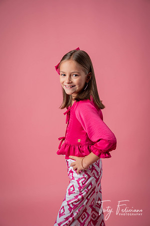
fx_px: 325
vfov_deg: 38.2
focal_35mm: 52
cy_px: 113
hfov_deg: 26.0
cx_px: 75
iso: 64
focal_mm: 52
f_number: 4.5
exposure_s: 1/160
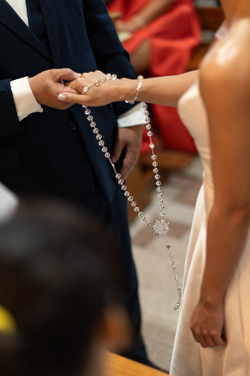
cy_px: 188
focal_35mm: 85
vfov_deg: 23.9
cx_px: 125
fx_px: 887
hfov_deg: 16.0
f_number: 2
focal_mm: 85
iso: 1600
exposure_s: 1/320
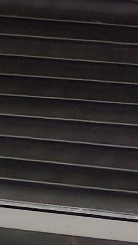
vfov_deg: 14.0
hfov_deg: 5.9
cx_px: -515
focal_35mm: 153
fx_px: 996
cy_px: 89
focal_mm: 5.56
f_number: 1.88
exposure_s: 1/50
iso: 190
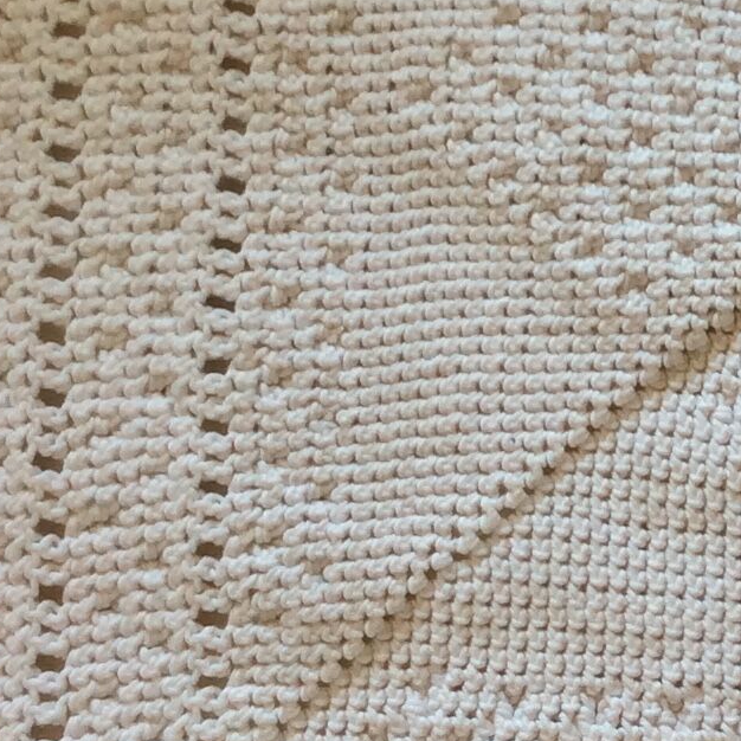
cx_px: 913
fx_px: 2834
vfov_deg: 14.8
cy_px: 195
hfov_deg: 14.4
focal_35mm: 117
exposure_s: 1/50
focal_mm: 3.3
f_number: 2.4
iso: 32
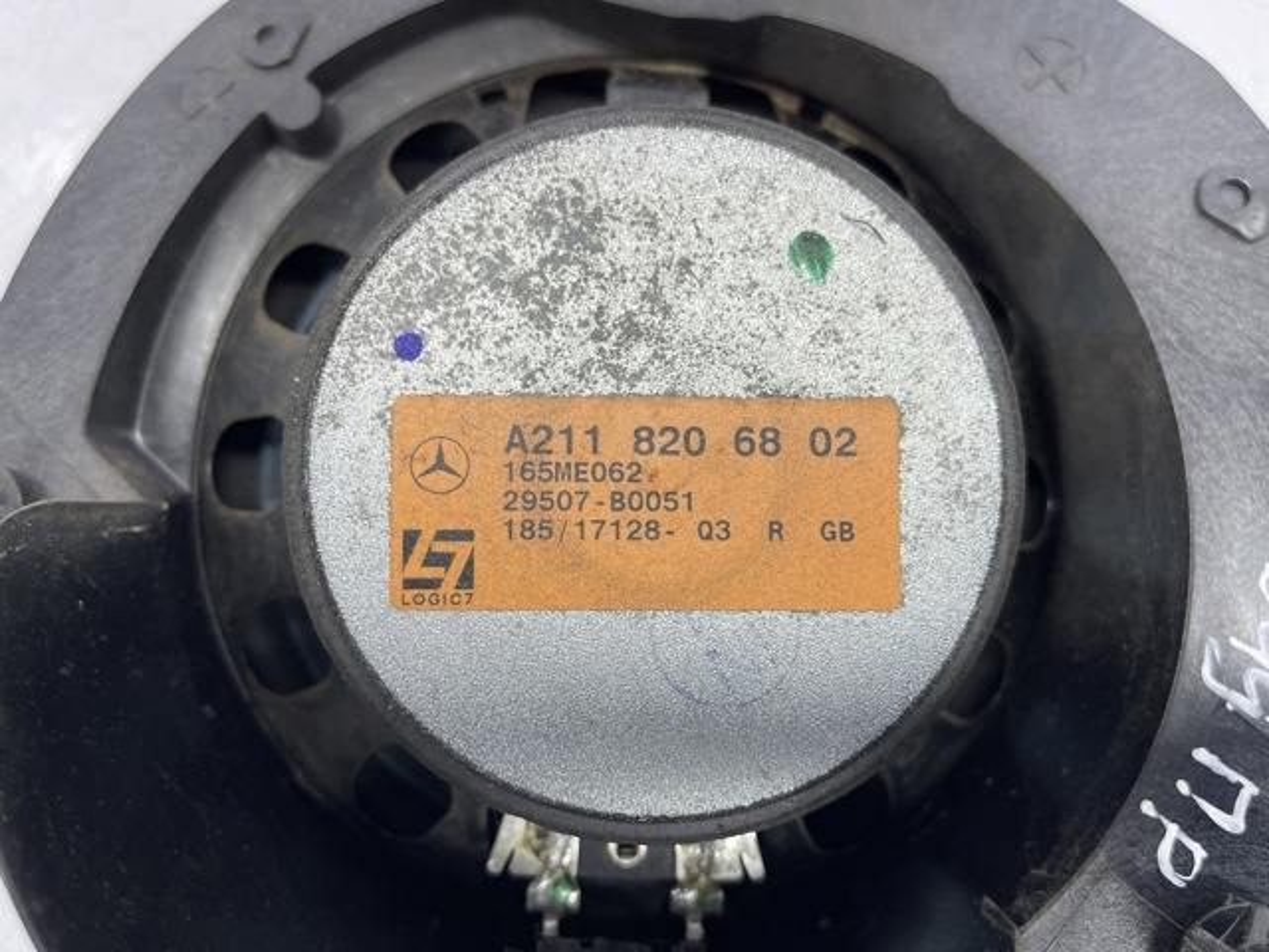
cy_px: 476
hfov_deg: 69.4
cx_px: 634
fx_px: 916
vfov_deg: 54.9
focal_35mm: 25
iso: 32
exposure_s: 1/189
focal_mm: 5.1
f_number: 1.6
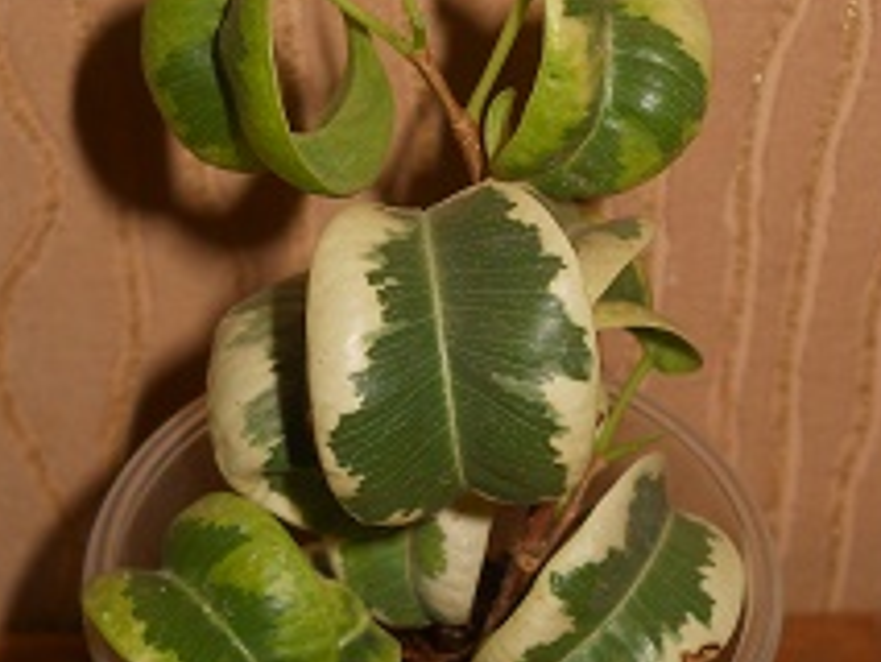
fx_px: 2674
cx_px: 430
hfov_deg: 18.7
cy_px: 368
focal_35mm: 105
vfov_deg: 14.1
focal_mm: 9.24
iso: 80
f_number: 6.4
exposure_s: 1/30
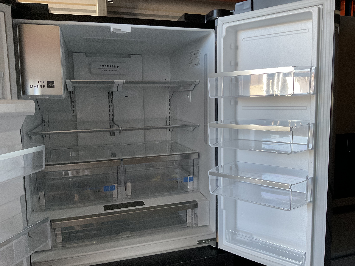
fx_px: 297
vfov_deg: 48.2
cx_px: 178
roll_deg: +0.2
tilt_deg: -7.2
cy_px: 133
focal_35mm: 29
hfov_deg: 61.7
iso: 64
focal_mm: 3
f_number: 1.8
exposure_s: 1/94
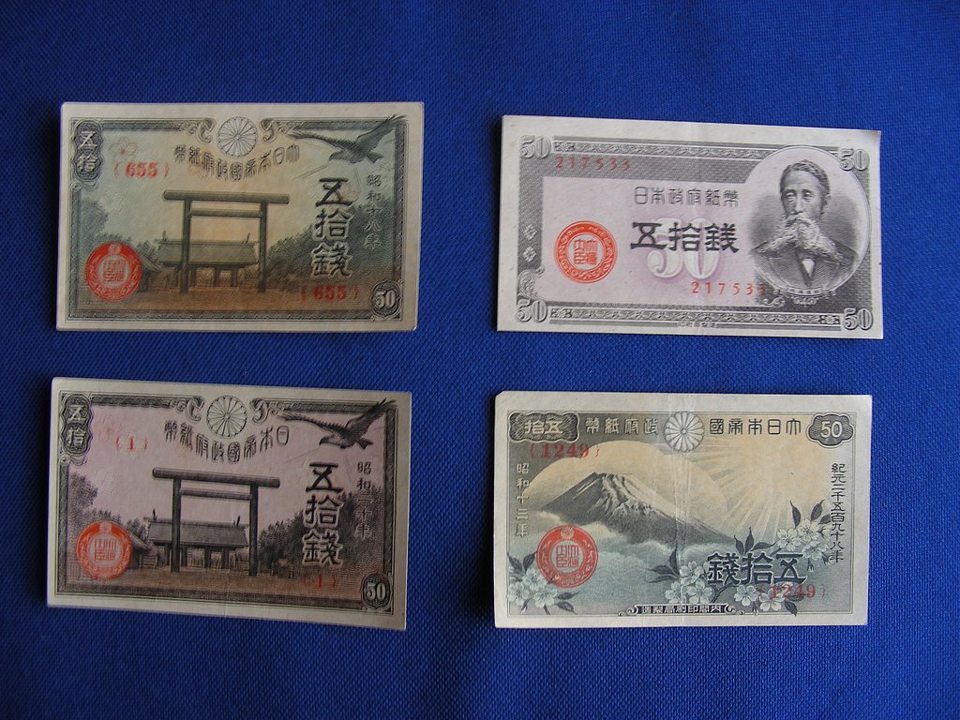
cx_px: 480
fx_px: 1054
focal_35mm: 38
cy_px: 360
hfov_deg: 49.0
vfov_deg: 37.7
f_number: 3.5
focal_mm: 6.3
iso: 50
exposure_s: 1/13.2
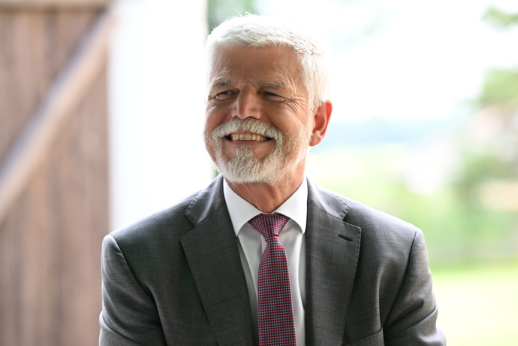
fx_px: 2878
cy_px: 173
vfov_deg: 6.9
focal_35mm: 200
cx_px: 259
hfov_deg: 10.3
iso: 2000
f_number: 4.5
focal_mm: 200
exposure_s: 1/1000
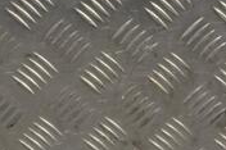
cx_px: 199
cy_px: 196
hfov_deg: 11.8
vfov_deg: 7.8
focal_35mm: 174
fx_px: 1091
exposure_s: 1/320
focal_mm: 34
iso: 3200
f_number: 9
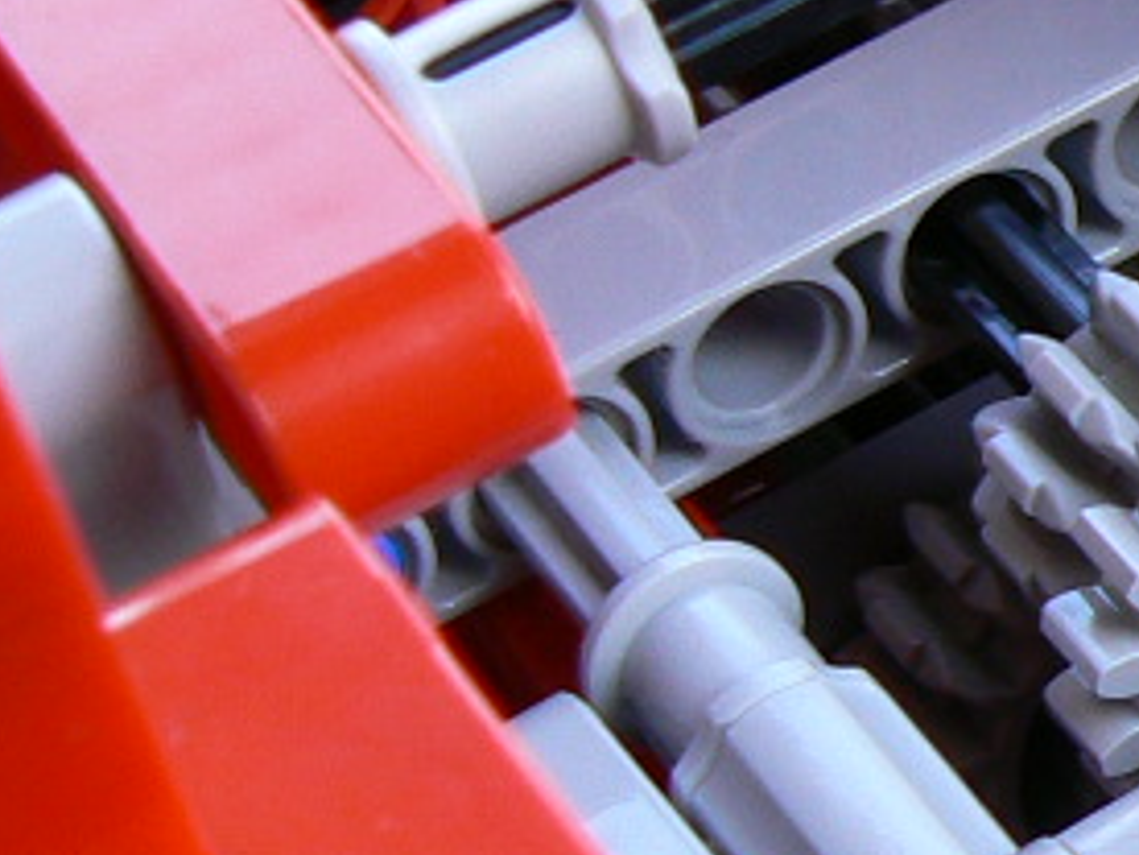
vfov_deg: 8.9
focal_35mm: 167
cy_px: 388
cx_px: 1799
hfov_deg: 11.3
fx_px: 5495
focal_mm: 6
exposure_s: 1/50
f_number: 3.6
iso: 80
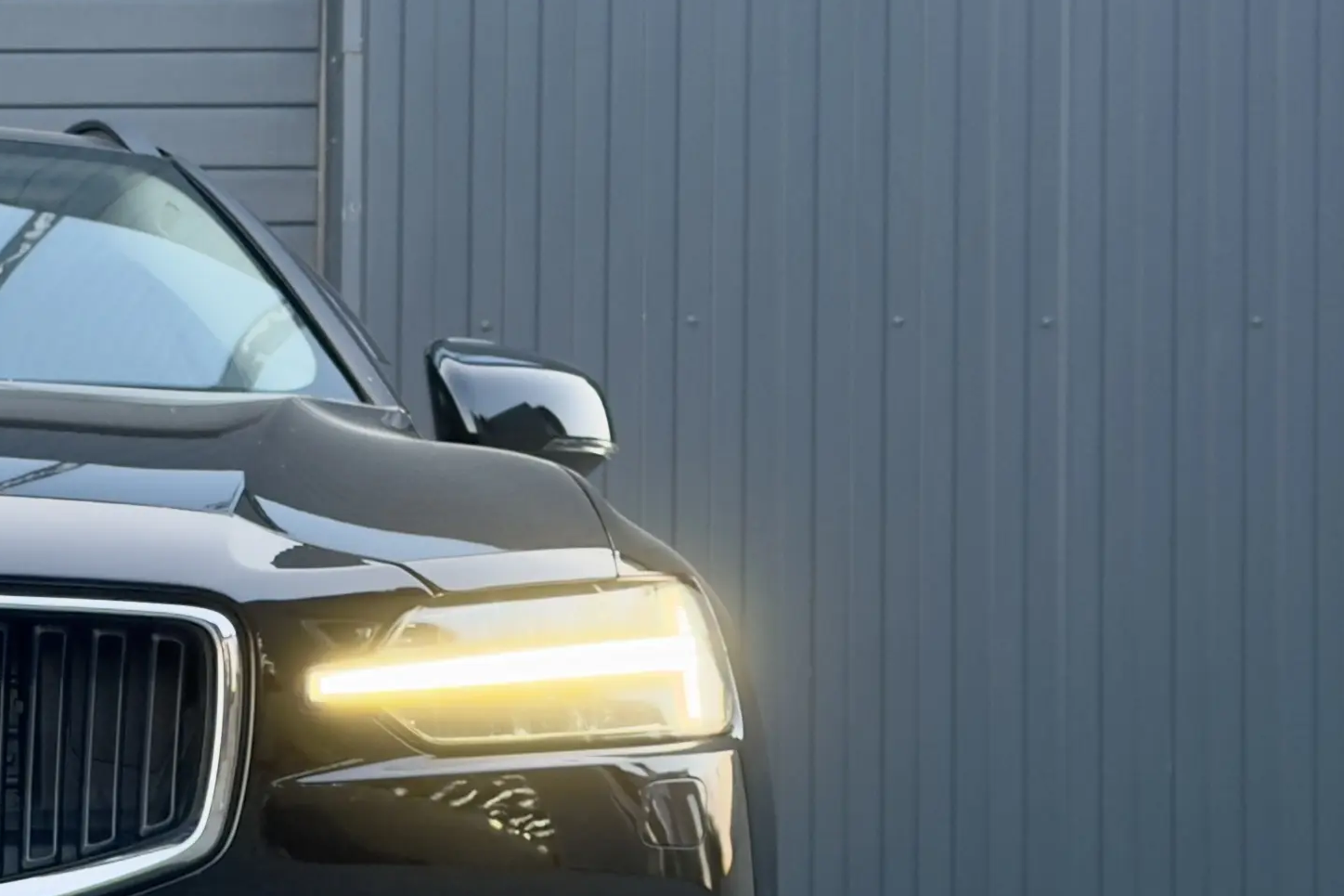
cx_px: -444
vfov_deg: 9.8
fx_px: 5188
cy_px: 821
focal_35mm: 139
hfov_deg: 14.1
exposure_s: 1/225
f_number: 1.78
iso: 160
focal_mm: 6.76
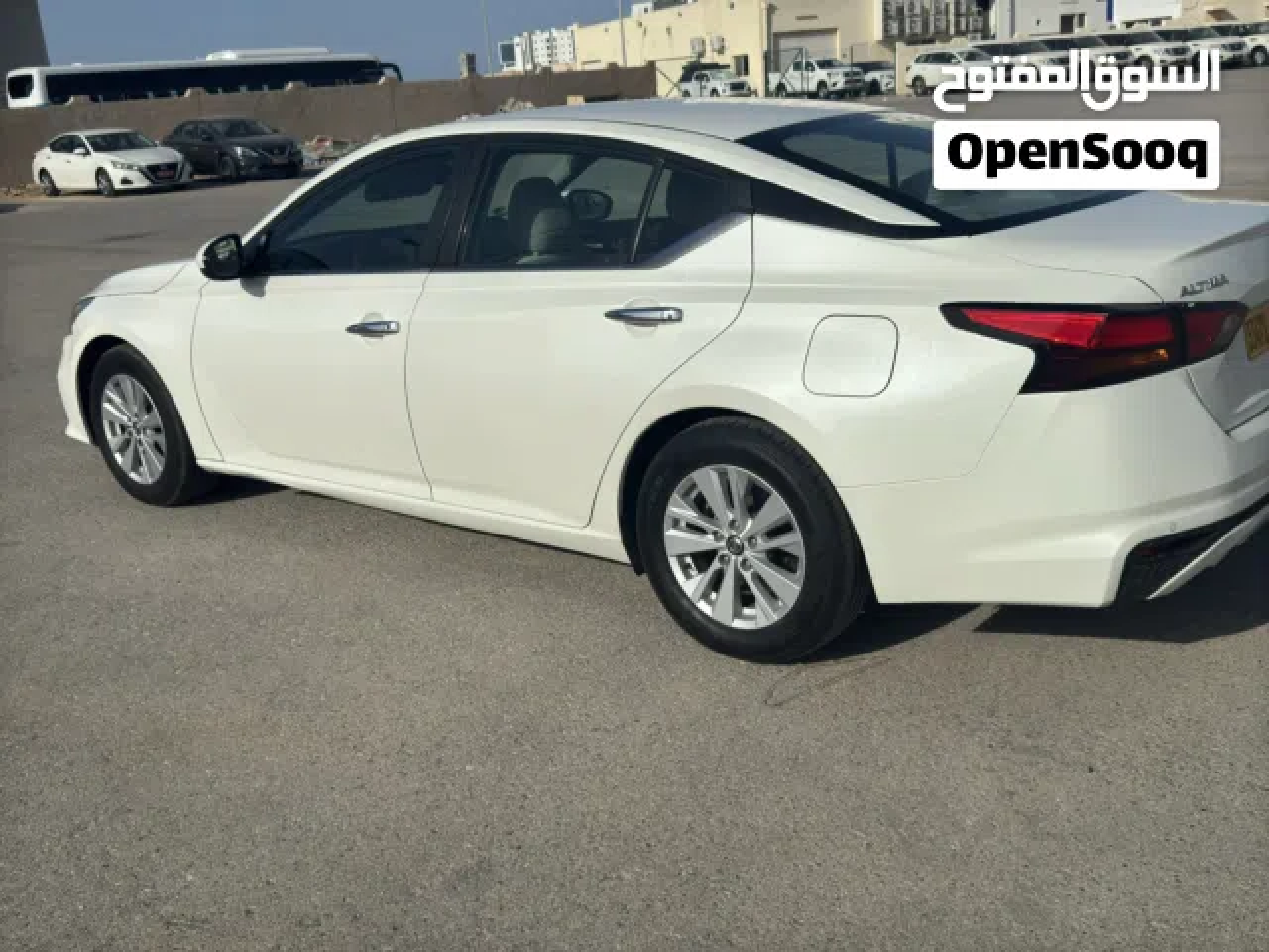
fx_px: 1283
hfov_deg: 52.6
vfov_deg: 40.7
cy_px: 476
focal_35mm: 35
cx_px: 634
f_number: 1.78
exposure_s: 1/22222
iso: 80
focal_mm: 6.76
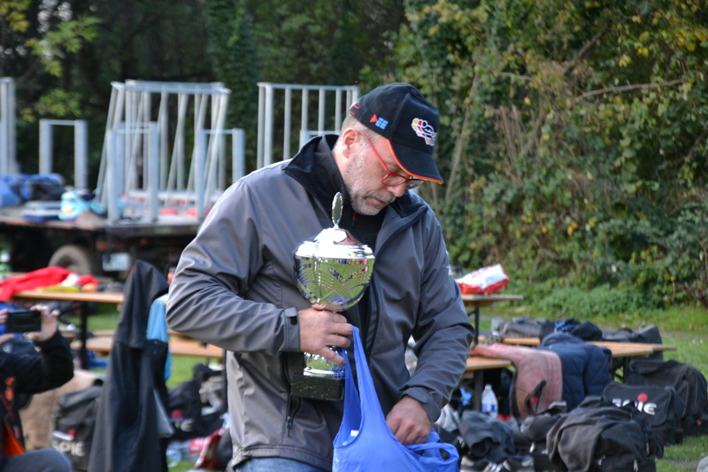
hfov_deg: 13.0
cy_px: 236
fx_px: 3097
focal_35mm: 158
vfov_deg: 8.7
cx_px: 354
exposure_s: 1/125
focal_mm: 105
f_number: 5.6
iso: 720
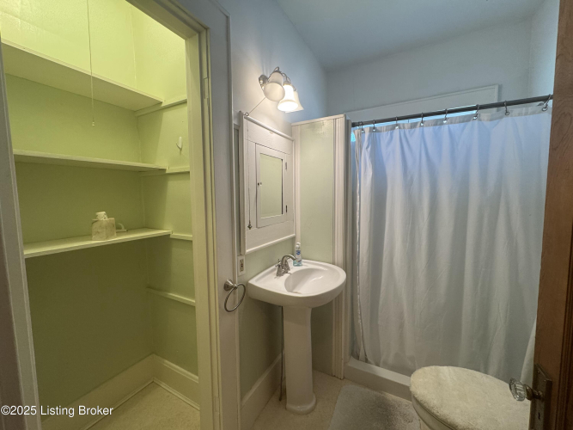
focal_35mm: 14
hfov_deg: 102.1
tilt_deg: -5.7
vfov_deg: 85.7
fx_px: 232
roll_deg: +0.3
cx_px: 286
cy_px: 215
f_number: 2.2
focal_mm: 2.22
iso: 200
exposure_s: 1/60
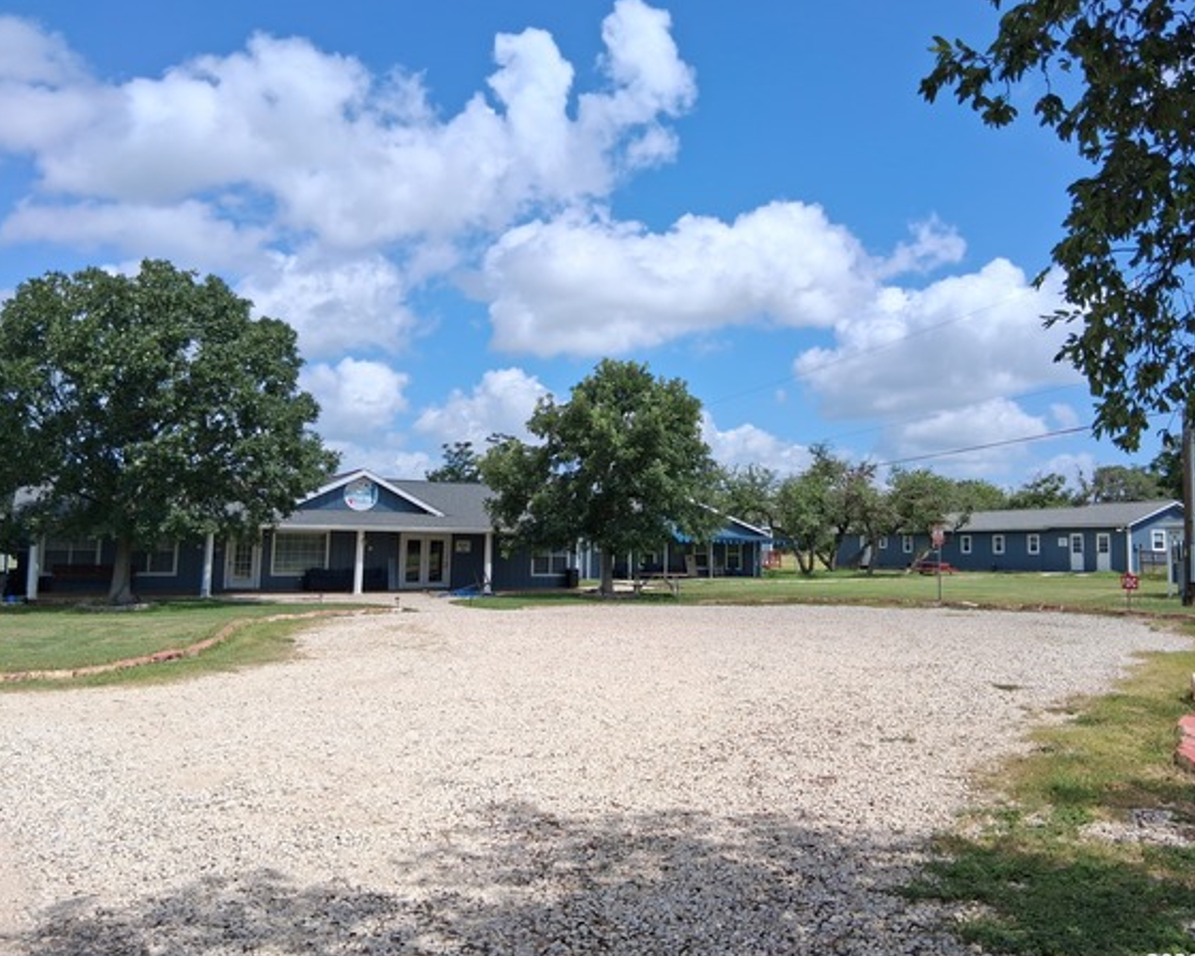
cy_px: 461
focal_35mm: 29
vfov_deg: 50.0
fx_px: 1026
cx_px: 634
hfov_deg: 60.4
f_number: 1.8
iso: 25
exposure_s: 1/882
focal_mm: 3.98
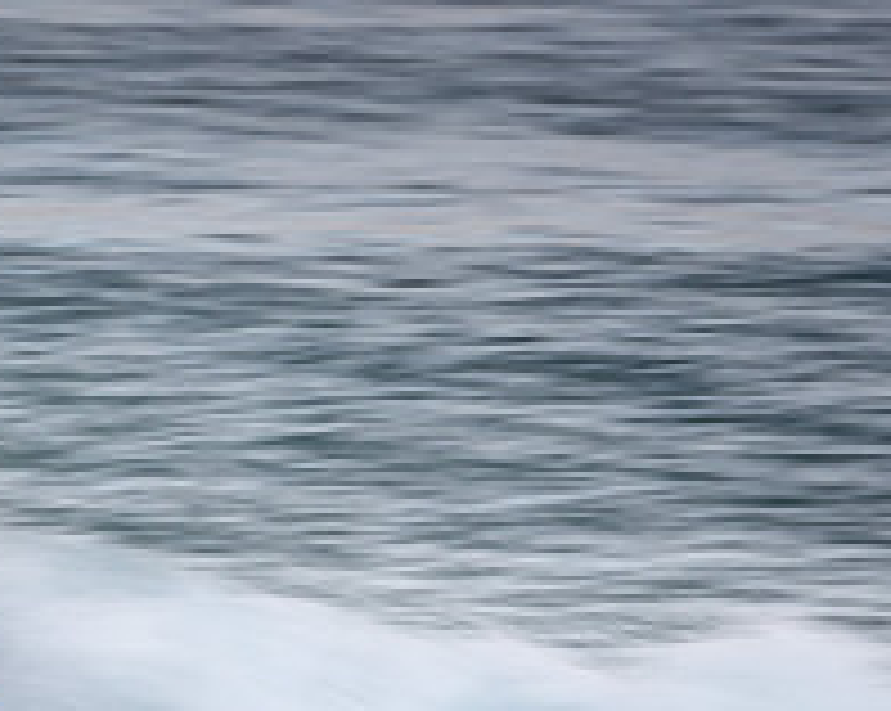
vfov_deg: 0.9
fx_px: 43573
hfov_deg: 1.2
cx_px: -94
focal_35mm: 1654
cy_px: 794
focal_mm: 400
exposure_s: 1/20
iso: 100
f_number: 10
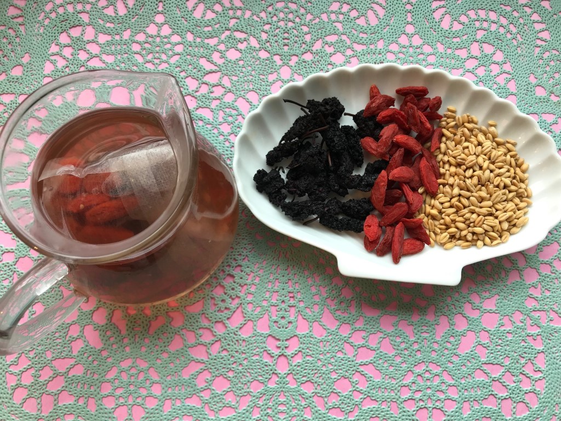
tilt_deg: -76.2
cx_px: 280
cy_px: 210
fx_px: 454
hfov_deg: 63.4
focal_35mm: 28
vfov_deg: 49.7
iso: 25
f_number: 1.8
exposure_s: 1/50
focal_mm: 3.99
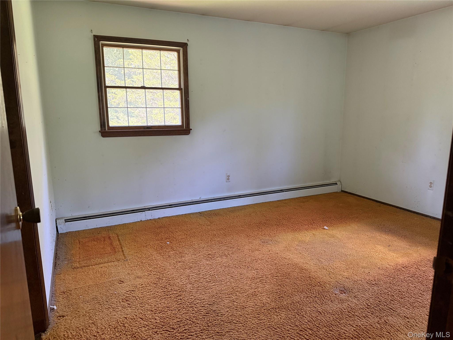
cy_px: 170
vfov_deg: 56.8
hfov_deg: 71.6
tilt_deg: -9.6
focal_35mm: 24
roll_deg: +0.3
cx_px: 226
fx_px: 314
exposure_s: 1/60
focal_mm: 6.76
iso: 500
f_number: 1.78
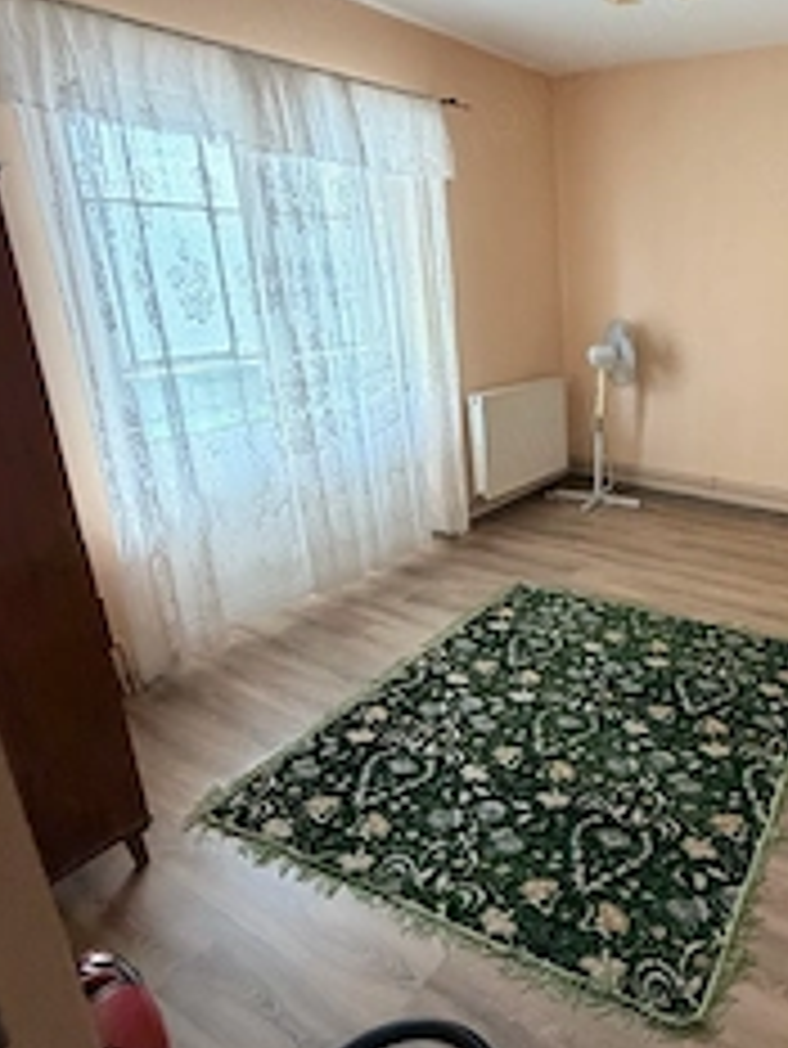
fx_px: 728
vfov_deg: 71.5
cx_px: 639
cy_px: 490
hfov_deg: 52.8
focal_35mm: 24
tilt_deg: -16.5
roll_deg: +1.9
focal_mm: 2.22
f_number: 2.2
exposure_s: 1/60
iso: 320
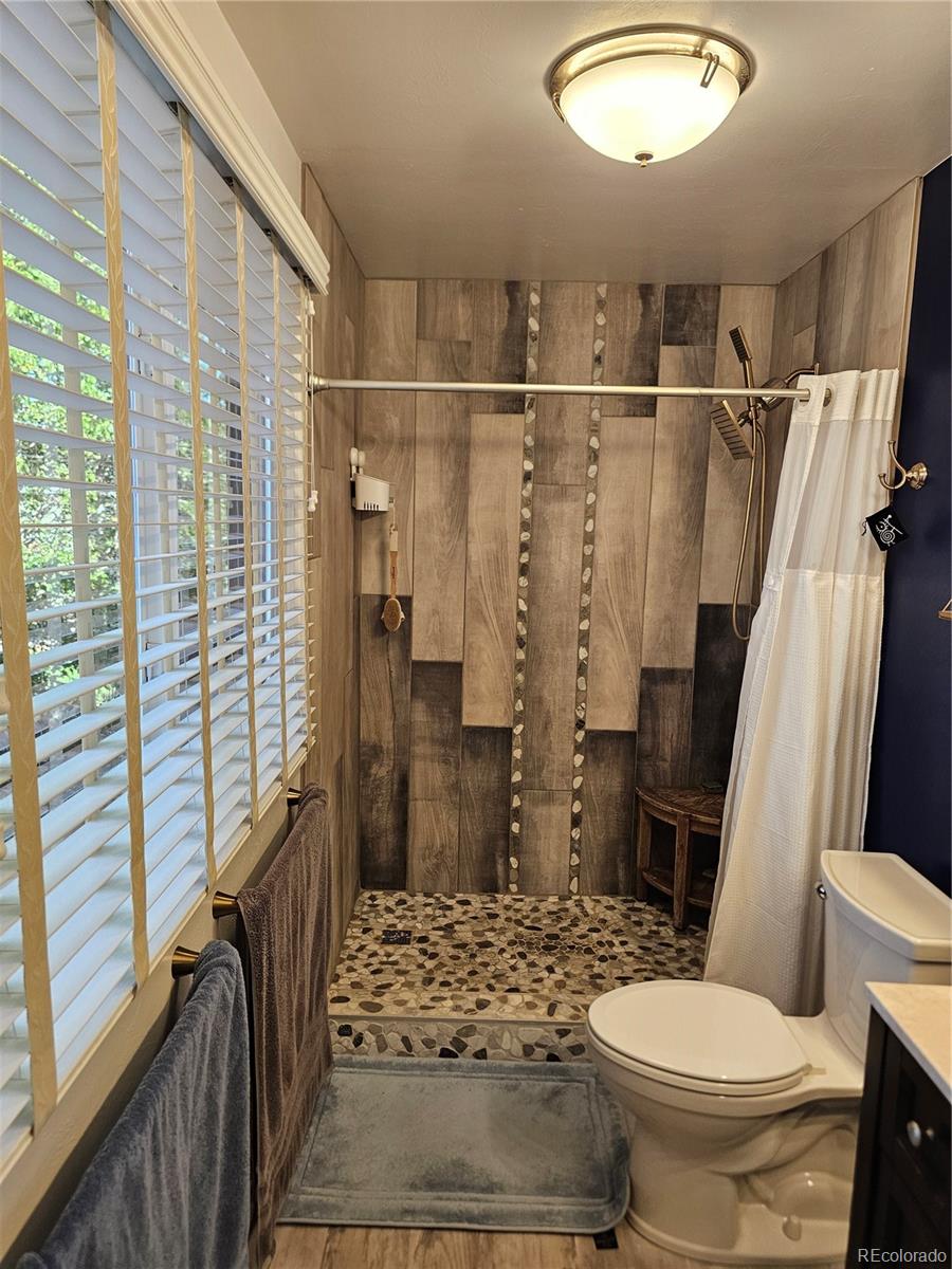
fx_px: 843
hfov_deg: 58.9
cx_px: 476
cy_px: 634
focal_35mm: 23
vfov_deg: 73.9
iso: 200
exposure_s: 1/120
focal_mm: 6.3
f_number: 1.7
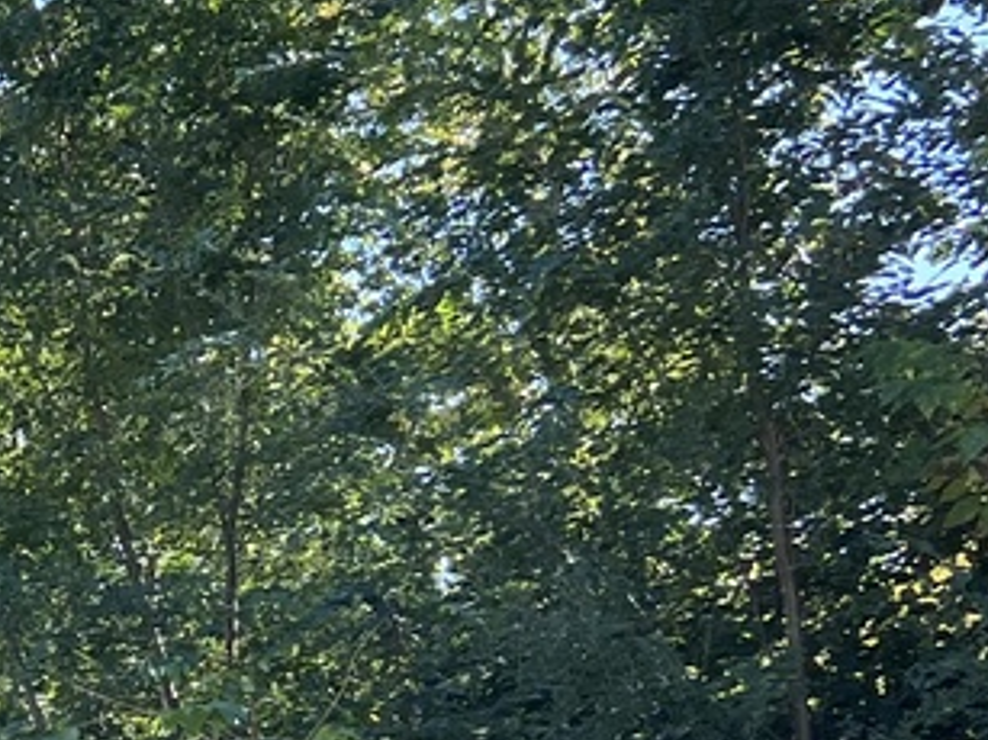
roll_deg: +3.1
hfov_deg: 13.8
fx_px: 3481
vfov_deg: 11.9
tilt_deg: +6.1
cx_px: -959
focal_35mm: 122
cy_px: 840
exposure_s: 1/1038
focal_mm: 5.7
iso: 50
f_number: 1.5
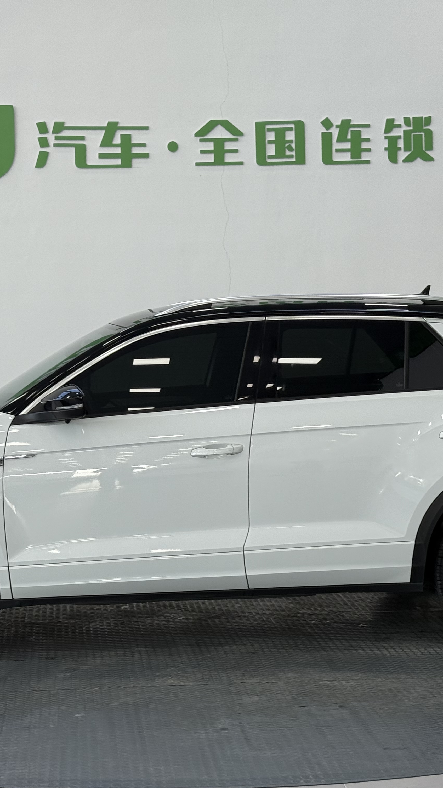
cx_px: 183
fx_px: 1462
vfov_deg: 30.2
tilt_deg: -2.9
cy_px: 395
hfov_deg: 17.2
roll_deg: +0.5
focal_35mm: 70
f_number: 1.78
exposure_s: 1/122
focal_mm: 6.76
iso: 50
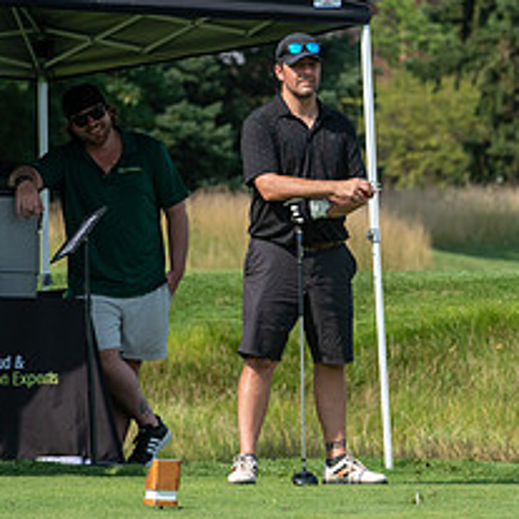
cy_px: 194
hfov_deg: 3.7
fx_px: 8074
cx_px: 529
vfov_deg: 3.7
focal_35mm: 476
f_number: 5
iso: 250
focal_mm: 200
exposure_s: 1/2500
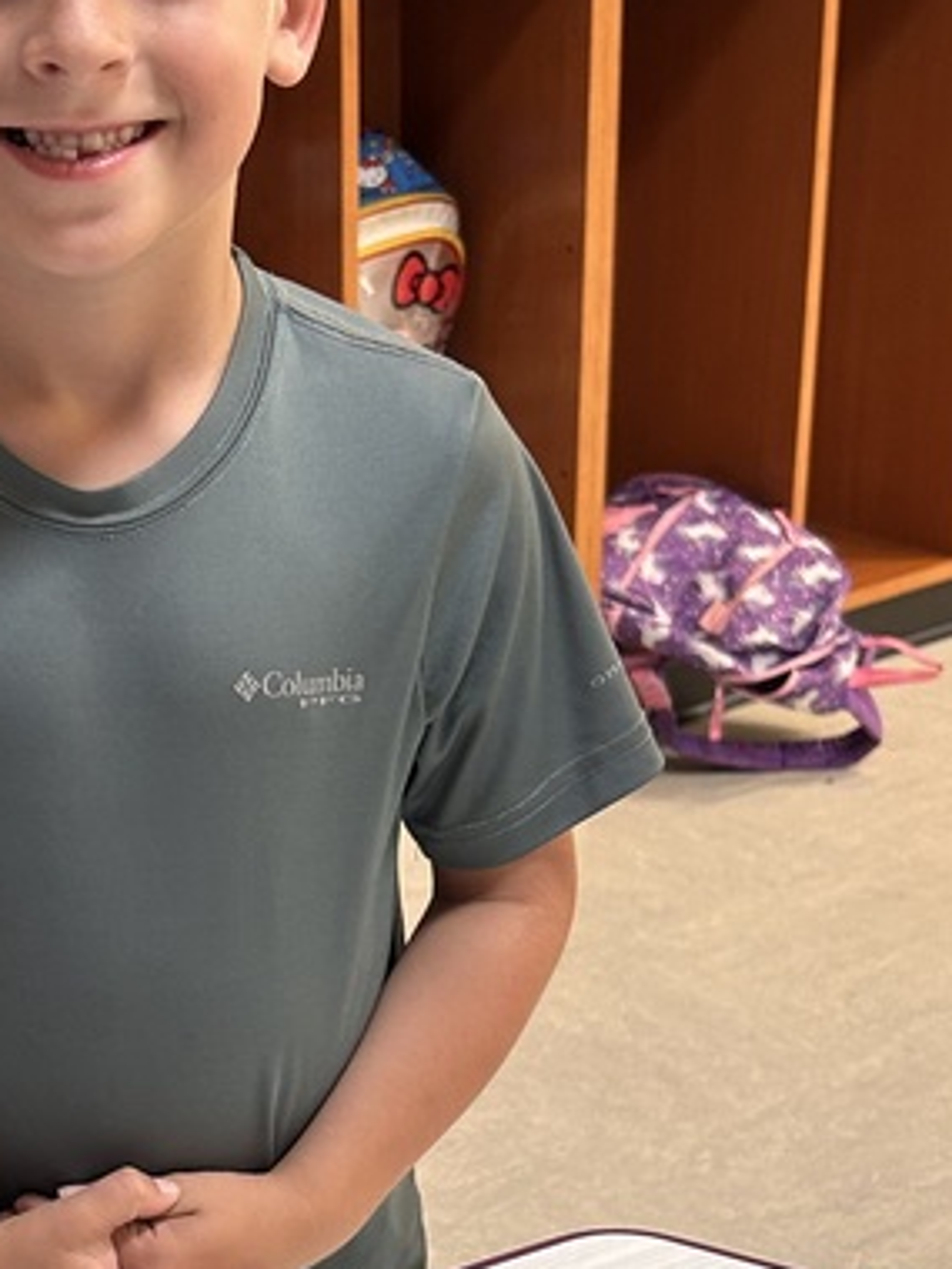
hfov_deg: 20.6
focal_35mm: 70
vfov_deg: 27.3
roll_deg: +3.4
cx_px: 124
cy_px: 975
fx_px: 2567
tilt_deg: -25.4
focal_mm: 5.7
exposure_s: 1/60
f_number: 1.5
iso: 100
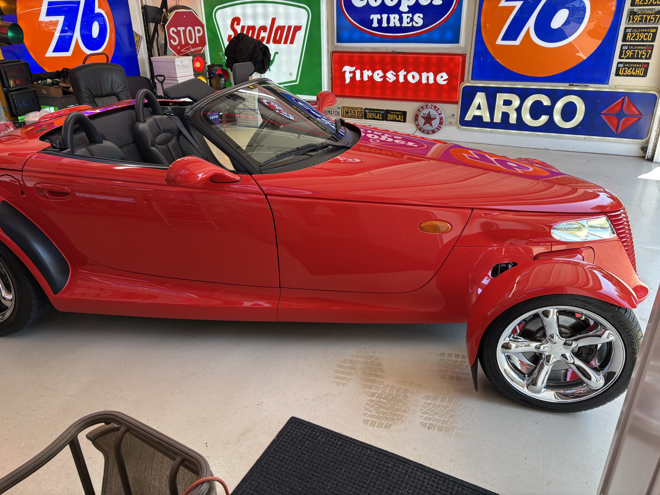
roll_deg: +1.9
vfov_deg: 53.1
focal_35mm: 26
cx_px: 330
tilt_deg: -24.7
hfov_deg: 67.3
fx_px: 496
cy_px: 248
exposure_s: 1/120
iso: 50
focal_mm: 5.96
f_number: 1.6
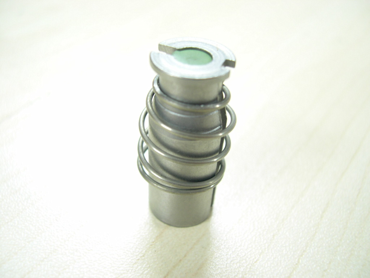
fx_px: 406
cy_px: 139
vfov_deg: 37.7
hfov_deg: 49.0
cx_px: 185
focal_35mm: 38
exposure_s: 1/6.1
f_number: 2.8
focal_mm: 8
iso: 100
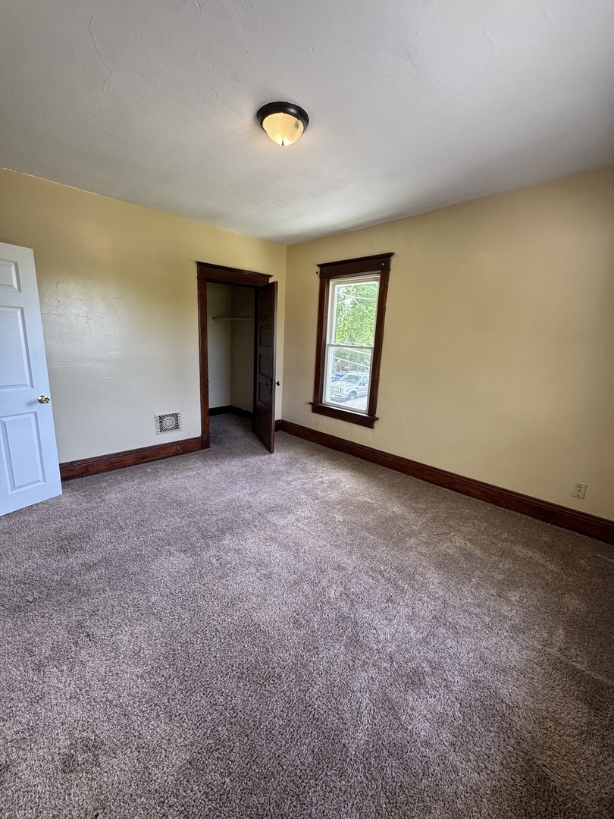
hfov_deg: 85.7
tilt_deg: -11.7
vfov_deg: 102.1
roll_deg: -2.1
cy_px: 410
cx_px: 307
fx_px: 331
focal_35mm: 14
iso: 200
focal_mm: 2.22
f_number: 2.2
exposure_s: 1/99
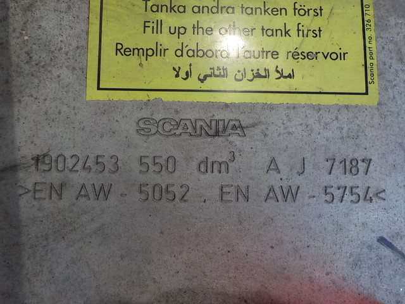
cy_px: 152
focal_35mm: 30
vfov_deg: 46.8
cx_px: 202
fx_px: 351
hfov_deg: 60.0
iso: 125
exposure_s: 1/60
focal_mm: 4.1
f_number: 3.3
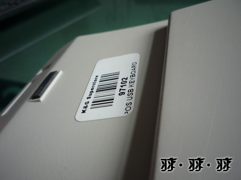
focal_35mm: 32
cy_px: 90
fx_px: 223
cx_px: 120
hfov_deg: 56.8
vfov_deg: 44.2
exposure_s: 1/15
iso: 100
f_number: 3.3
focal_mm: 5.2
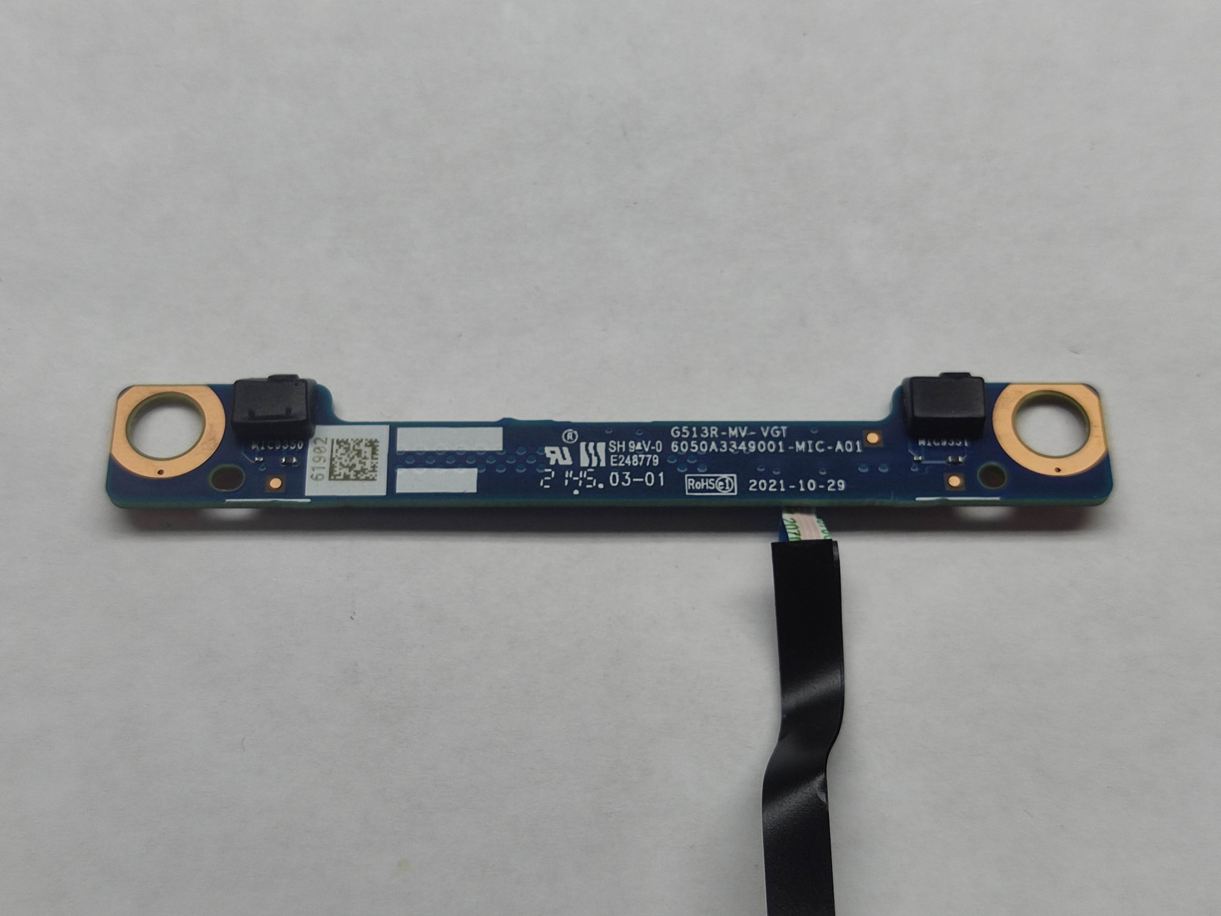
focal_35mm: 52
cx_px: 610
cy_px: 458
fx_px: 1834
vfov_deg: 28.0
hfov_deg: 36.8
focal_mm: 4.71
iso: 50
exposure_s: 1/302
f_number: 1.79
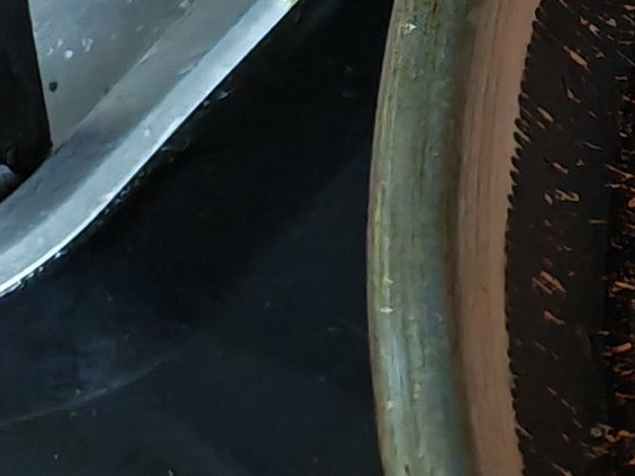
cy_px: 135
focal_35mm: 174
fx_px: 3193
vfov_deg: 8.5
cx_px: 2268
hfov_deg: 8.3
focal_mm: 6.12
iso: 1000
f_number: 1.9
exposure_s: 1/33
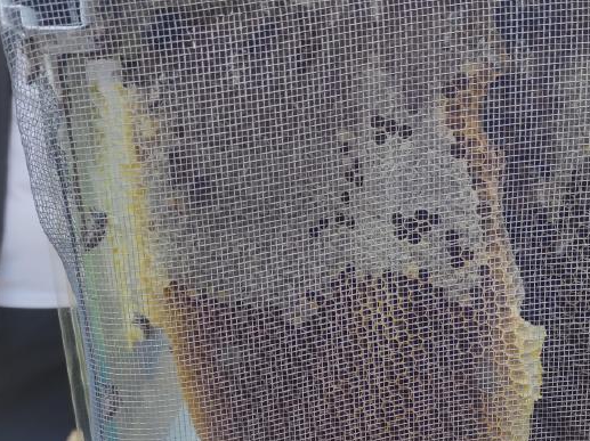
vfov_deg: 31.8
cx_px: 415
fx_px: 766
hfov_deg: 41.3
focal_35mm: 45
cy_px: 304
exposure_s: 1/100
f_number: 1.89
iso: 102
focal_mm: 5.43
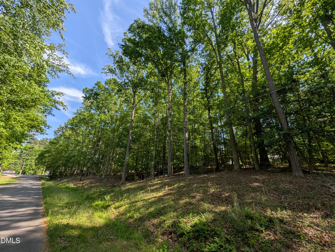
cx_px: 168
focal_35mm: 12
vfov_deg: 94.6
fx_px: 116
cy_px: 126
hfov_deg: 110.5
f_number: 1.7
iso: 55
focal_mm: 2.02
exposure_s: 1/1721
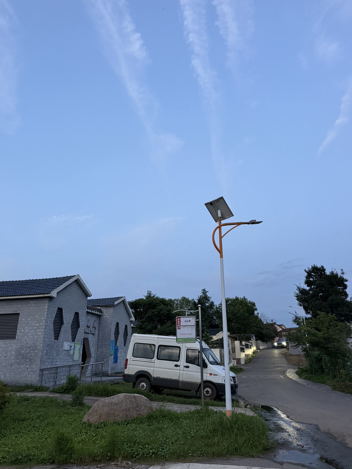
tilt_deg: +21.6
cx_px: 176
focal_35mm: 24
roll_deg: +0.2
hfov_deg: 56.8
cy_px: 234
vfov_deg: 71.6
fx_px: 325
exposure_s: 1/60
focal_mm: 6.76
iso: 500
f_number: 1.78
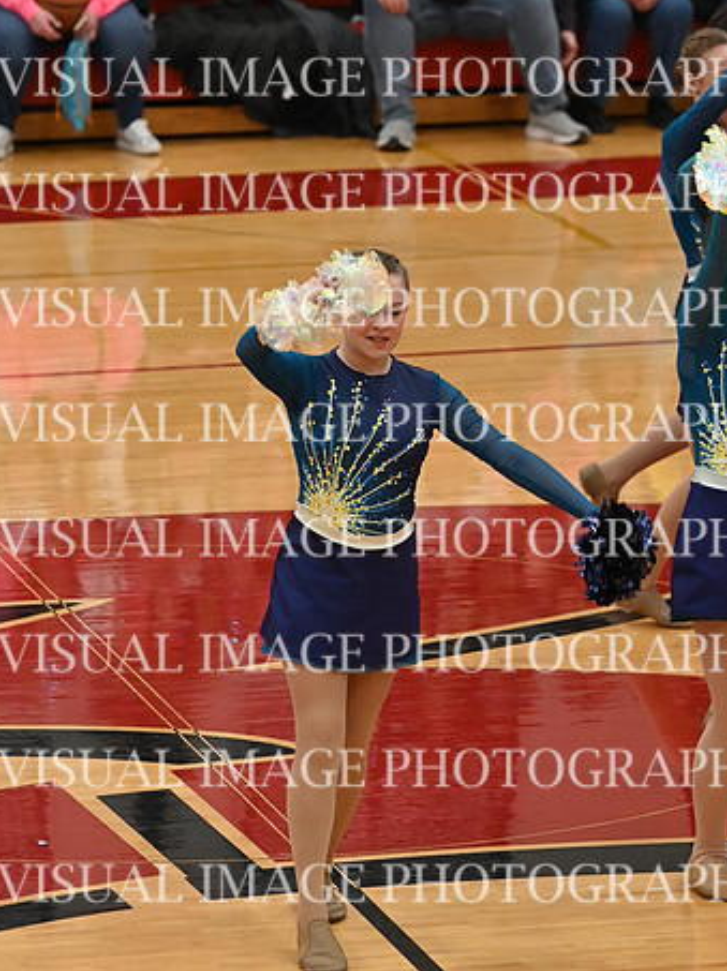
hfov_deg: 6.0
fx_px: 6982
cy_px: 480
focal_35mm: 249
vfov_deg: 8.0
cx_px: 368
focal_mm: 135
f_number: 4
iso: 6400
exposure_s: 1/400
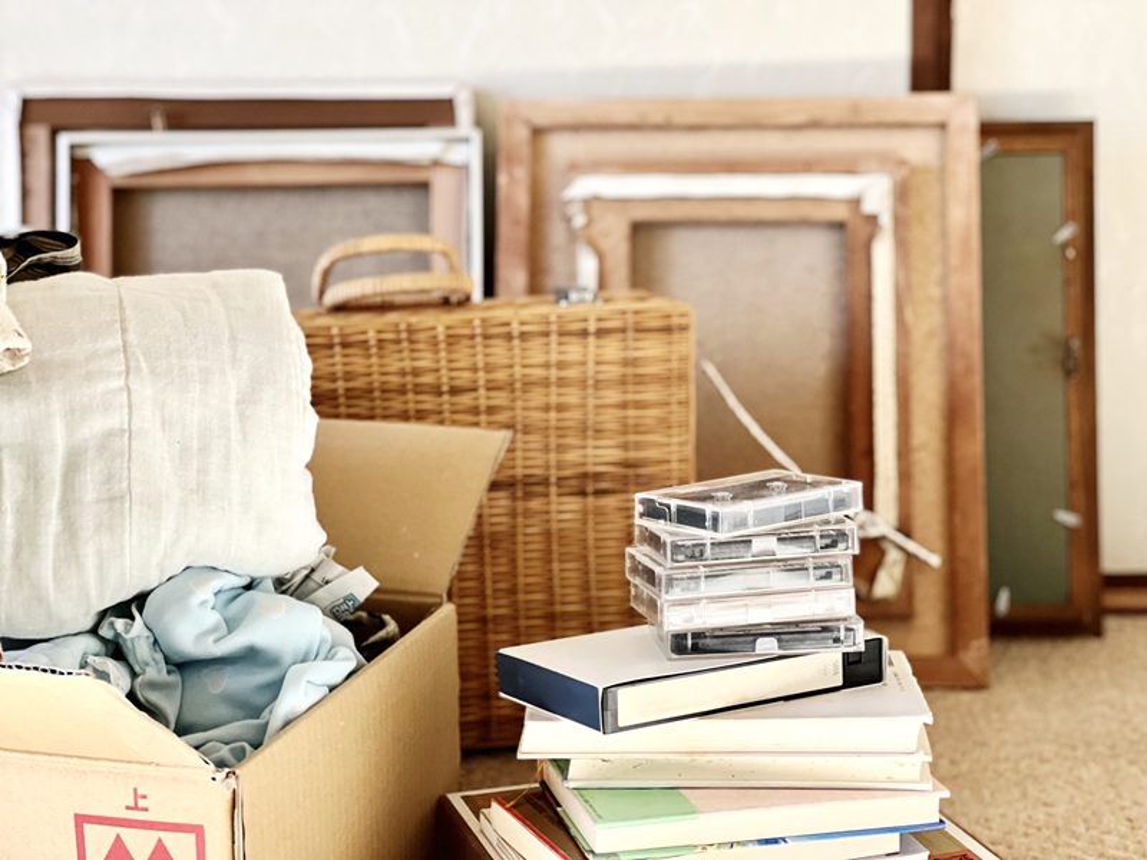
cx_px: 574
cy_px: 430
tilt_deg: -11.2
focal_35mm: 77
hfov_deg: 25.3
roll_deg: +1.3
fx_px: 2551
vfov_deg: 19.1
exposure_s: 1/121
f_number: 2.8
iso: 160
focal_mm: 9
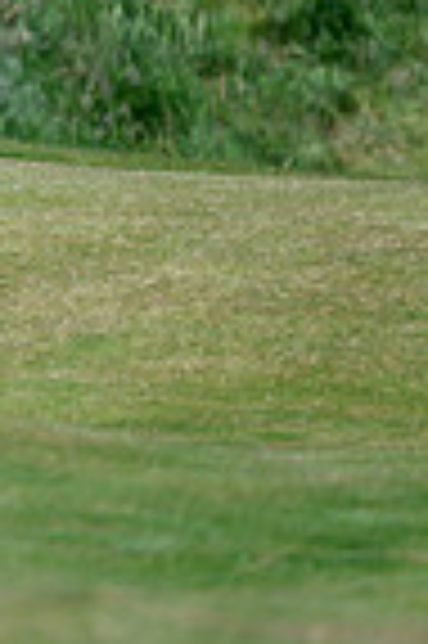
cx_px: -806
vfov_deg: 0.9
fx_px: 40648
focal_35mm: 2274
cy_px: -97
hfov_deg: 0.6
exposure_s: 1/4000
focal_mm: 560
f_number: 4.5
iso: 500
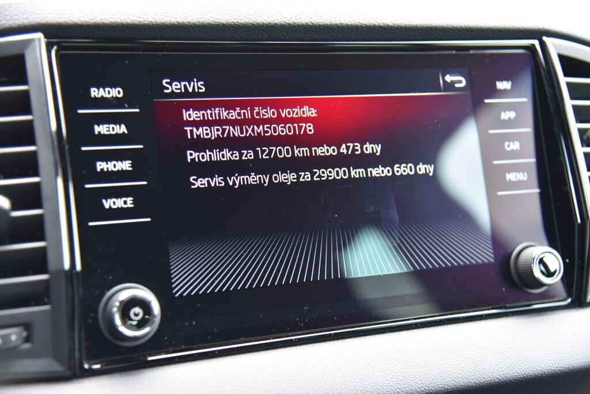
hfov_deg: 34.5
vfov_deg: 23.4
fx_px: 951
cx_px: 295
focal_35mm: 58
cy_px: 197
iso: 500
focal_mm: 58
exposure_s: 1/50
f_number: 4
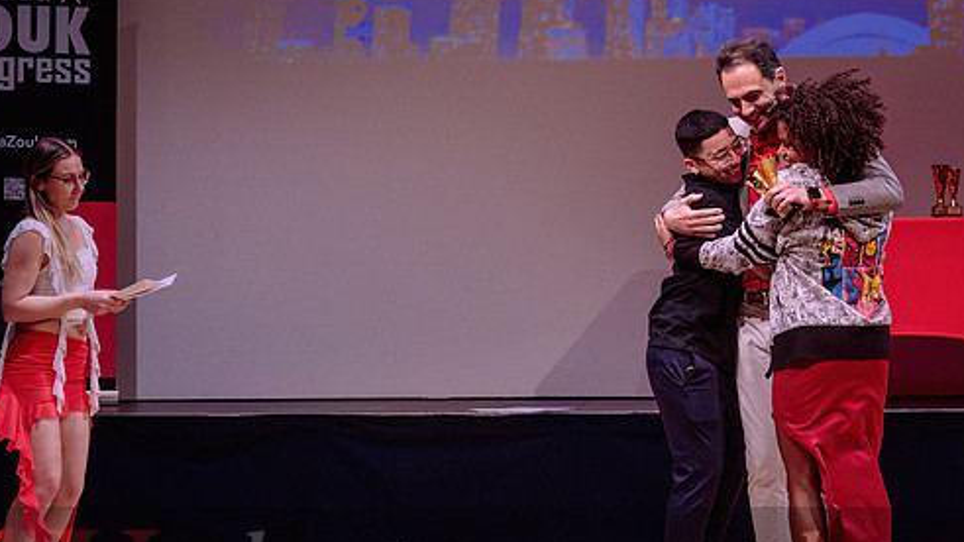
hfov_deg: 18.2
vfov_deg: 10.2
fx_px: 3016
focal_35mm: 118
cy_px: 118
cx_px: 510
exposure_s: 1/400
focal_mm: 64
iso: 1000
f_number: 3.2
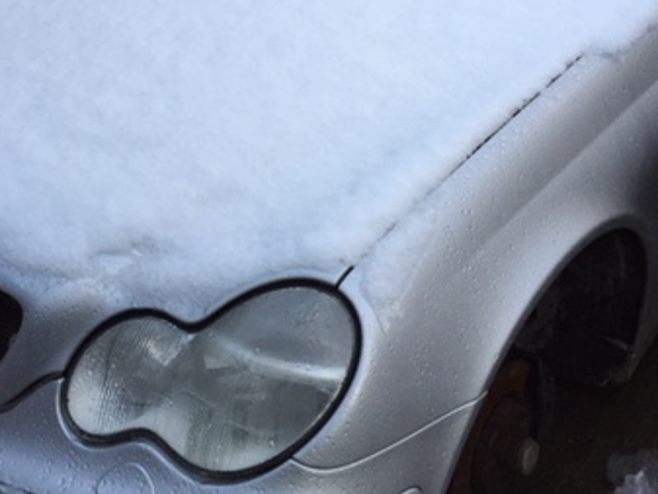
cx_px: 283
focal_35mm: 55
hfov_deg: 34.9
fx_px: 1046
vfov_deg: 26.2
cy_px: 123
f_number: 2.2
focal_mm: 4.15
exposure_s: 1/120
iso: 50
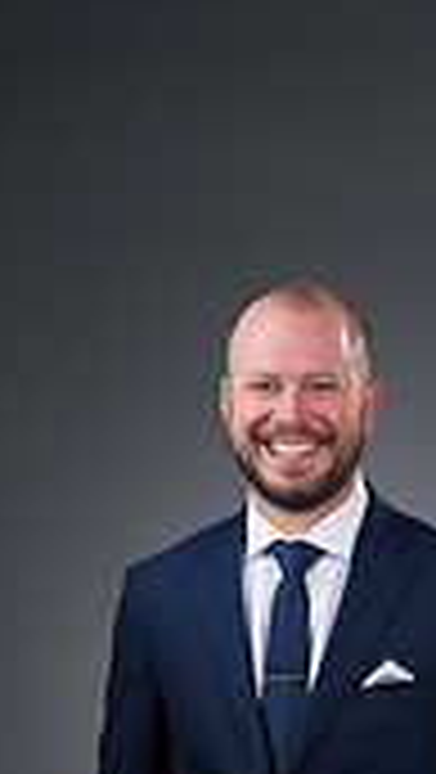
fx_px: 4492
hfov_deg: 5.6
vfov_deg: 9.7
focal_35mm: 219
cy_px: 990
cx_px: 297
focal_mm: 80
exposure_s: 1/250
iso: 160
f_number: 5.6
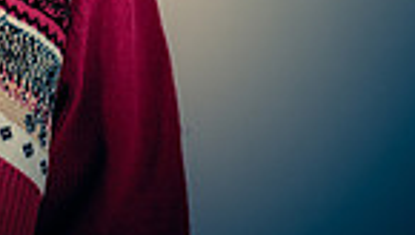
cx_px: -341
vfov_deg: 3.4
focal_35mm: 355
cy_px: -304
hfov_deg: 6.0
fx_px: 3912
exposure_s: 1/80
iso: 100
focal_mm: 85
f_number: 1.8
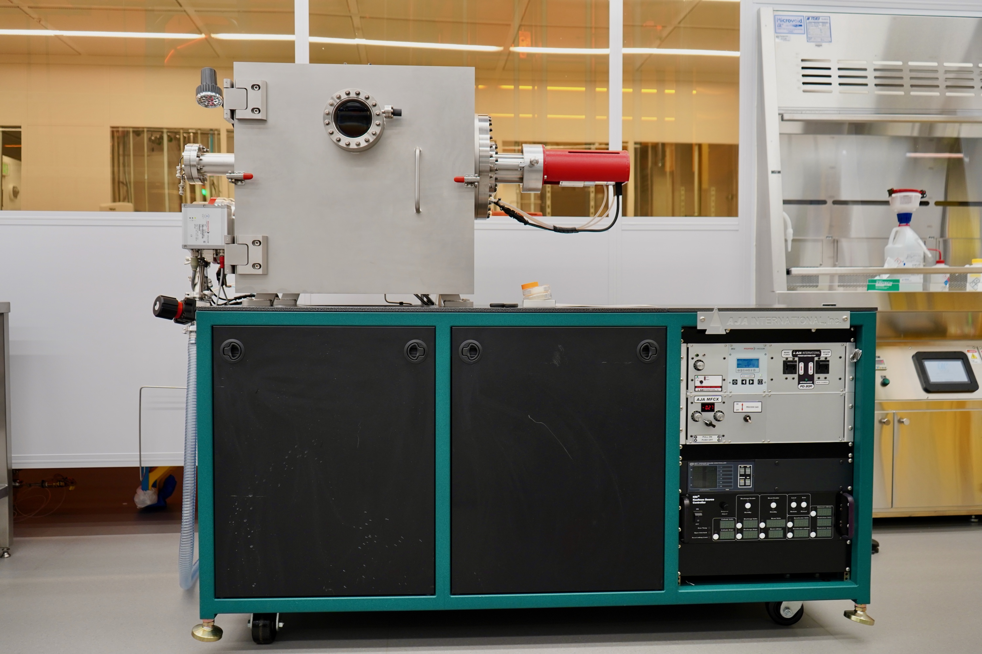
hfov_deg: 65.5
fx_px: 764
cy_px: 327
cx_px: 491
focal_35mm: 28
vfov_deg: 46.4
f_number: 4
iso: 640
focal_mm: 28
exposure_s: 1/160
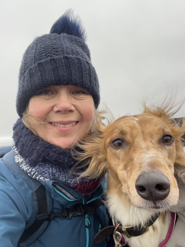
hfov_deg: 46.8
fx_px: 214
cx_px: 92
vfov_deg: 60.0
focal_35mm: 30
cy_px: 124
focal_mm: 2.71
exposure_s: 1/121
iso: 64
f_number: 2.2
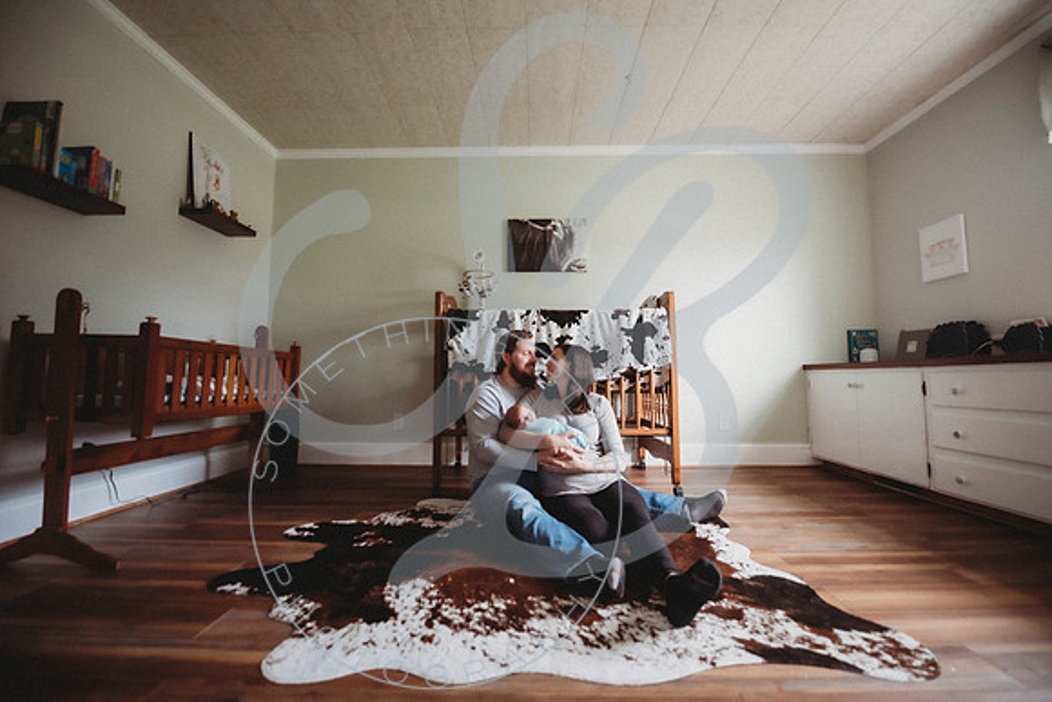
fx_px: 409
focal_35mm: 14
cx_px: 526
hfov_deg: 104.2
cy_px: 351
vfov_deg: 81.2
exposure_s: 1/125
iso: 1600
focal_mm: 14
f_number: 2.8
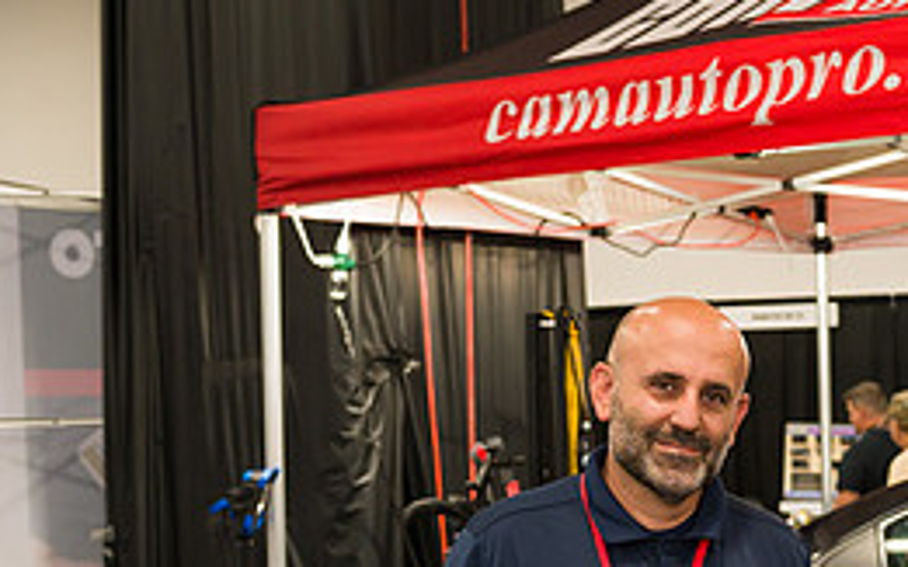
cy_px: 504
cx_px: 838
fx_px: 1905
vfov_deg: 16.7
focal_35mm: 77
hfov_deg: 25.8
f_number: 3.5
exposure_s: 1/125
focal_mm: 34
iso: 1600
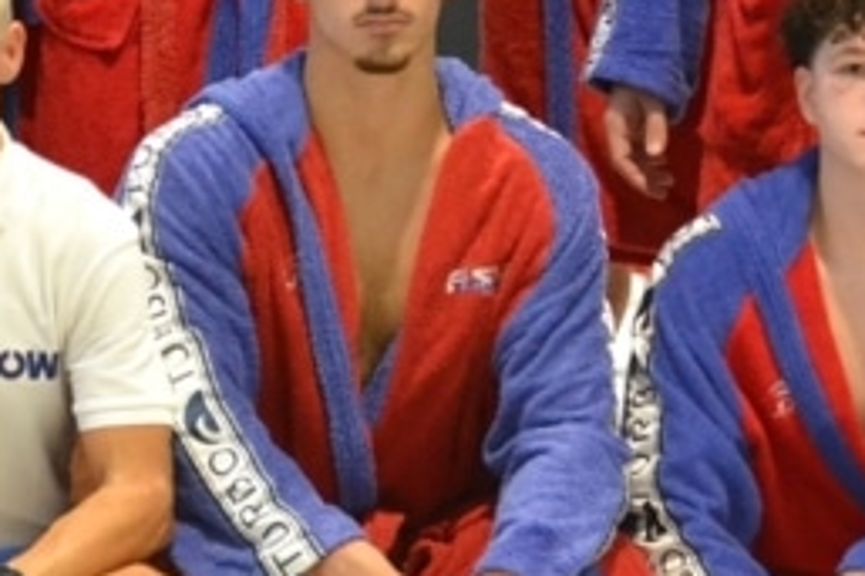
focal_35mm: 407
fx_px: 9773
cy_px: -158
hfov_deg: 5.1
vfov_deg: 3.4
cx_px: -74
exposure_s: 1/320
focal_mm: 70
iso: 3200
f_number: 2.8
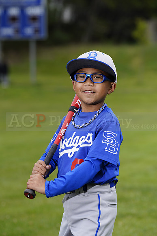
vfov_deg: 10.3
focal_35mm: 200
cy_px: 118
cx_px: 78
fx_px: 1307
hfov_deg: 6.9
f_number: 6.3
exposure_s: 1/250
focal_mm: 200
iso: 100
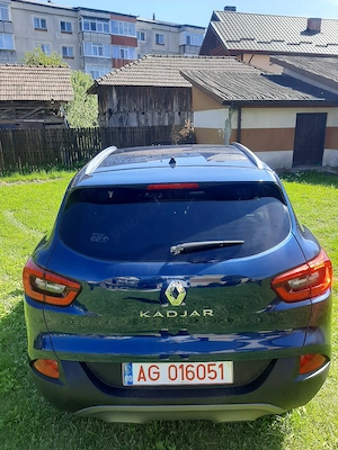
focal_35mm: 27
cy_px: 225
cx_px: 169
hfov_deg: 51.4
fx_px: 352
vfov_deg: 65.3
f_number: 1.7
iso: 40
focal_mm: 3.93
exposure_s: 1/526
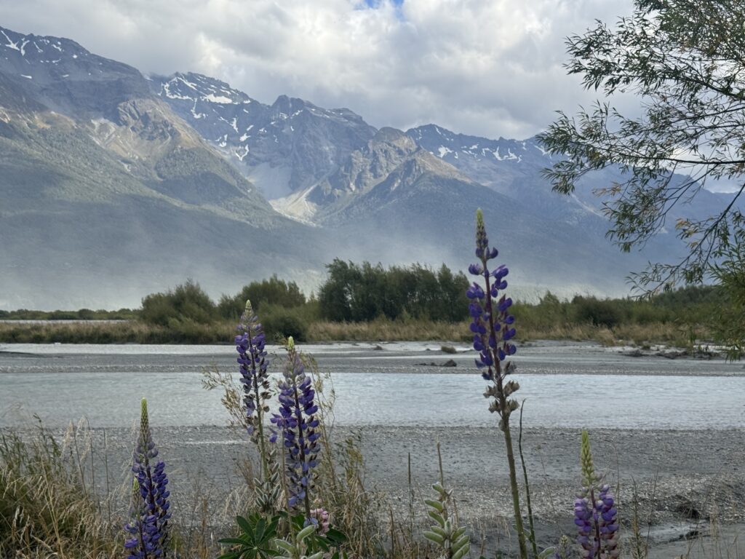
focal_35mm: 48
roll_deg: -0.5
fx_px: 1033
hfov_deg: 39.7
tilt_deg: +2.1
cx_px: 372
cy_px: 280
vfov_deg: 30.3
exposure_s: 1/2717
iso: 64
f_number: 1.78
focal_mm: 6.76
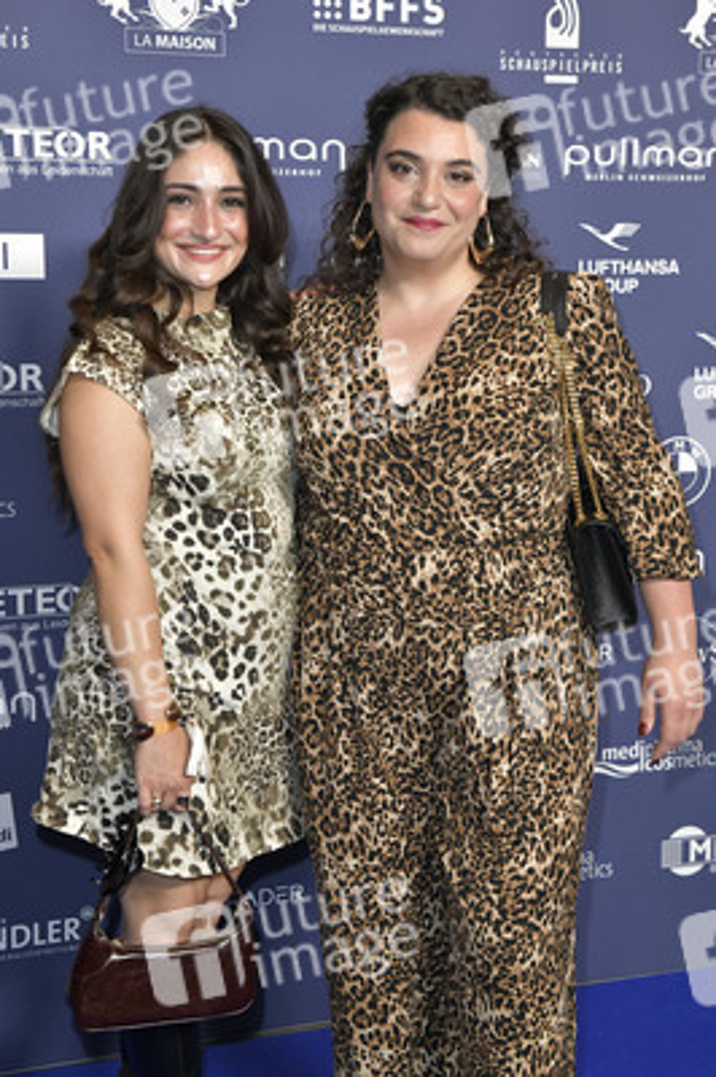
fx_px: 1554
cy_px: 538
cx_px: 358
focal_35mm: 52
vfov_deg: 38.2
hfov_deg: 25.9
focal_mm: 52
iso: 2000
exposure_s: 1/200
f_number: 6.3
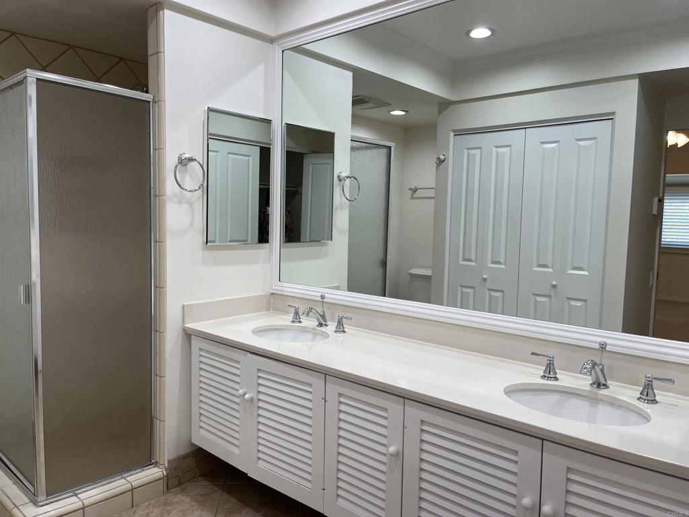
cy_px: 258
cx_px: 344
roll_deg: -1.2
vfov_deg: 53.1
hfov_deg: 67.3
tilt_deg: -4.9
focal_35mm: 26
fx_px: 518
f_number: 1.6
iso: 40
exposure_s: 1/120
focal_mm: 5.1
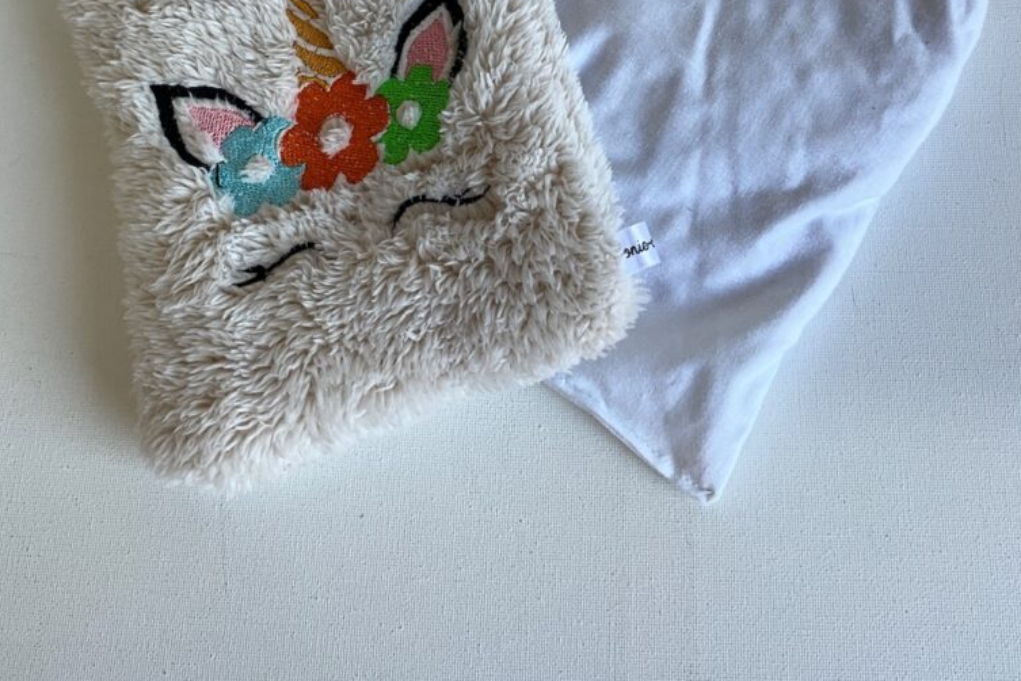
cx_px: 518
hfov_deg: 47.4
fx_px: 1163
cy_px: 45
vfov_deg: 30.9
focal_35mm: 41
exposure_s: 1/100
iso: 20
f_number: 1.8
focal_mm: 3
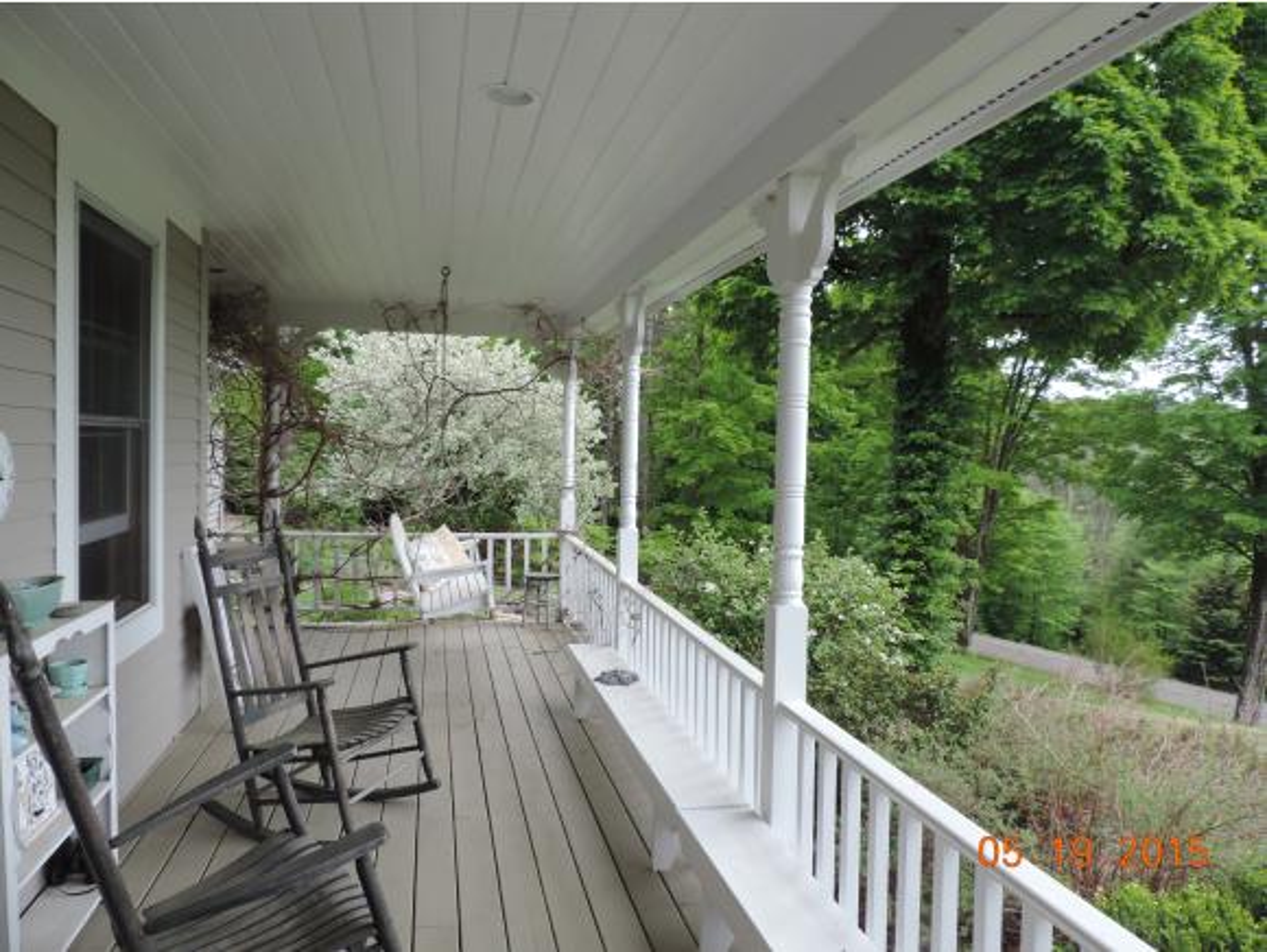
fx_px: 879
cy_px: 476
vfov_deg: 56.9
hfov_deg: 71.6
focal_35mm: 24
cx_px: 634
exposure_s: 1/200
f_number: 3
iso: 80
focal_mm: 4.3
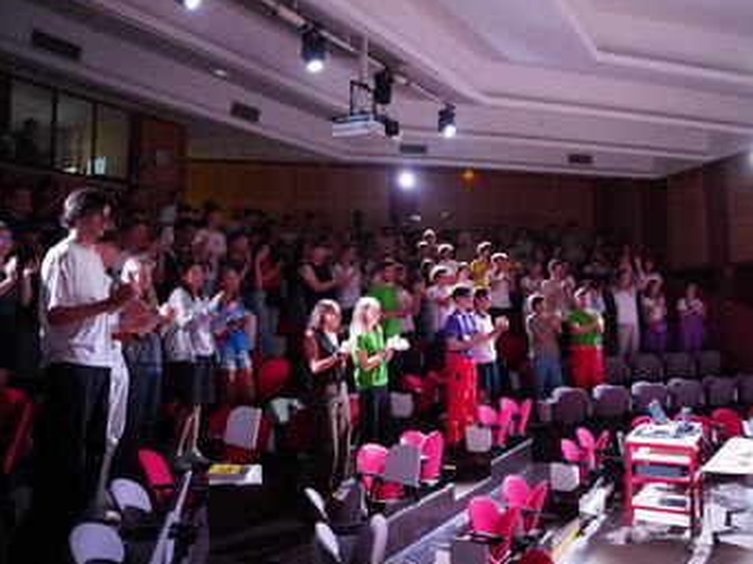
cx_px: 438
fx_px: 587
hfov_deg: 65.0
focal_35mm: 27
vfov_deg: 51.3
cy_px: 274
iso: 10000
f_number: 2.8
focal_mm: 24
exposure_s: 1/160
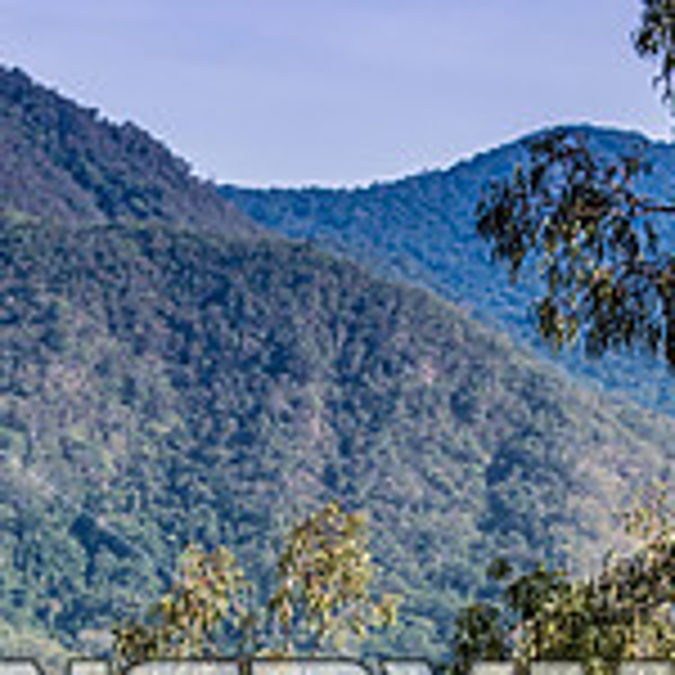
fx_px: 7170
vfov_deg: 5.4
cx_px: 387
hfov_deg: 5.4
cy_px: 724
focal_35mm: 325
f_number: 5
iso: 250
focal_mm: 85
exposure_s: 1/2000
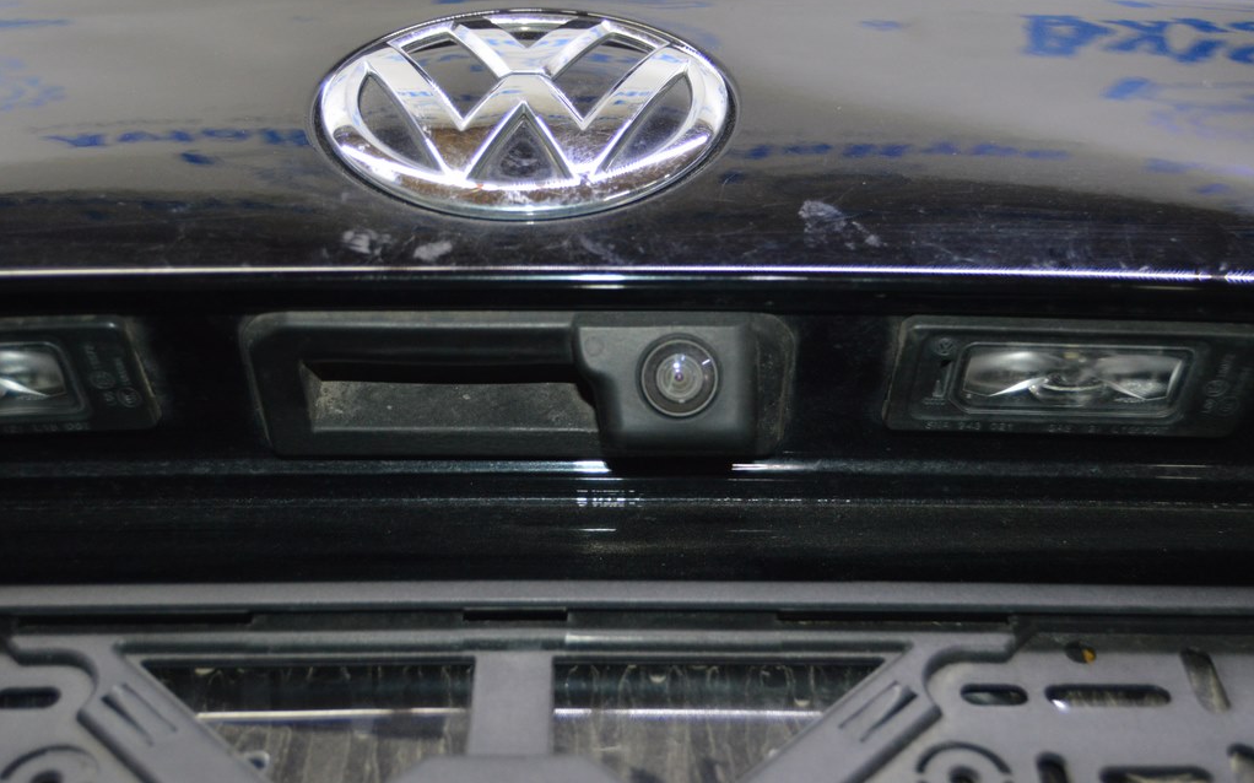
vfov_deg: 26.3
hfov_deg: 41.1
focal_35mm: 49
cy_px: 366
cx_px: 627
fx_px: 1674
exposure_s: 1/60
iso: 1600
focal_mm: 32
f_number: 4.5
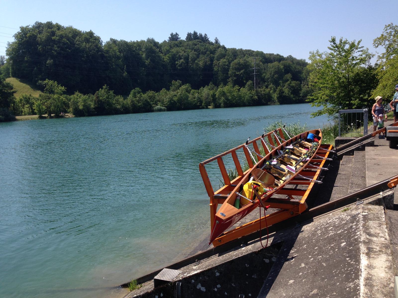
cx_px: 199
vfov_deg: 42.9
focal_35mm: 33
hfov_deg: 55.4
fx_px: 379
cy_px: 149
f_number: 2.4
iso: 50
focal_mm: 4.12
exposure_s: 1/1232
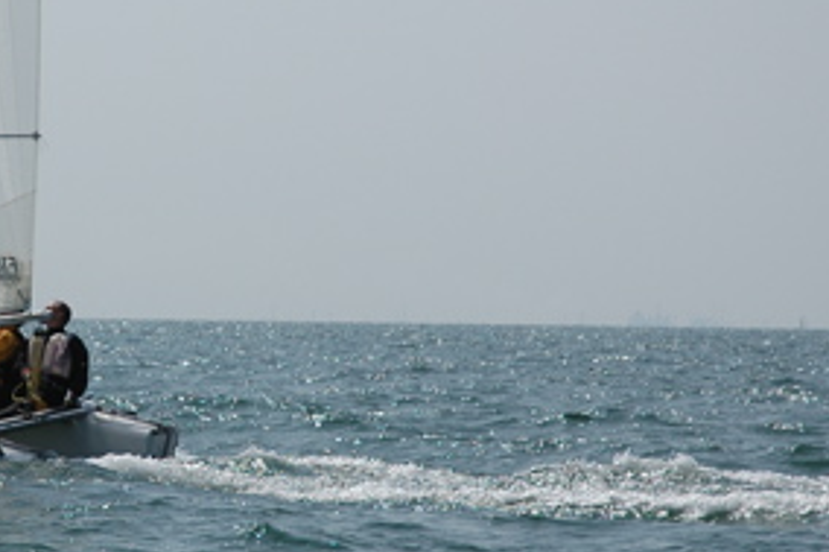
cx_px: 130
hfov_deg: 7.7
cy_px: 263
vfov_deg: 5.1
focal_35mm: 267
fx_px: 6145
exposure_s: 1/2000
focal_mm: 70
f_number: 5.6
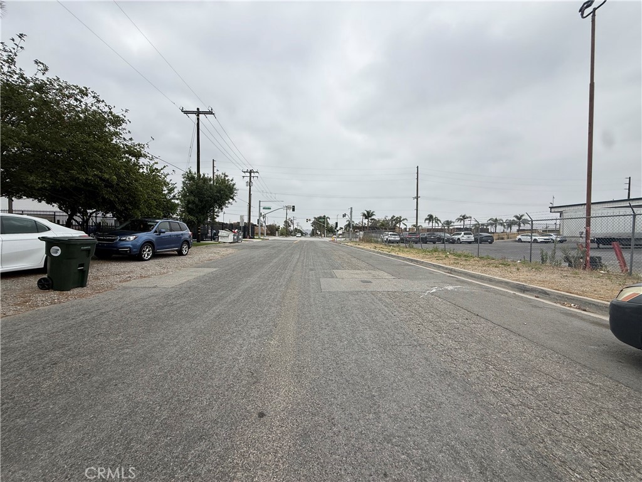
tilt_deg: -1.7
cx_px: 321
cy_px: 241
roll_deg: -0.5
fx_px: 260
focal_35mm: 14
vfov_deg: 85.7
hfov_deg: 102.1
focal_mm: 2.22
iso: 50
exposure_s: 1/3663
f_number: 2.2
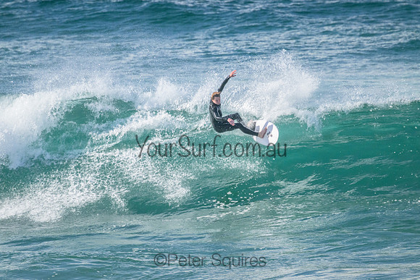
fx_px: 9335
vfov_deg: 1.7
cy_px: 140
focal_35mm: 800
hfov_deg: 2.6
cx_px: 210
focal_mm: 800
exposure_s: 1/1600
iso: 3200
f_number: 11
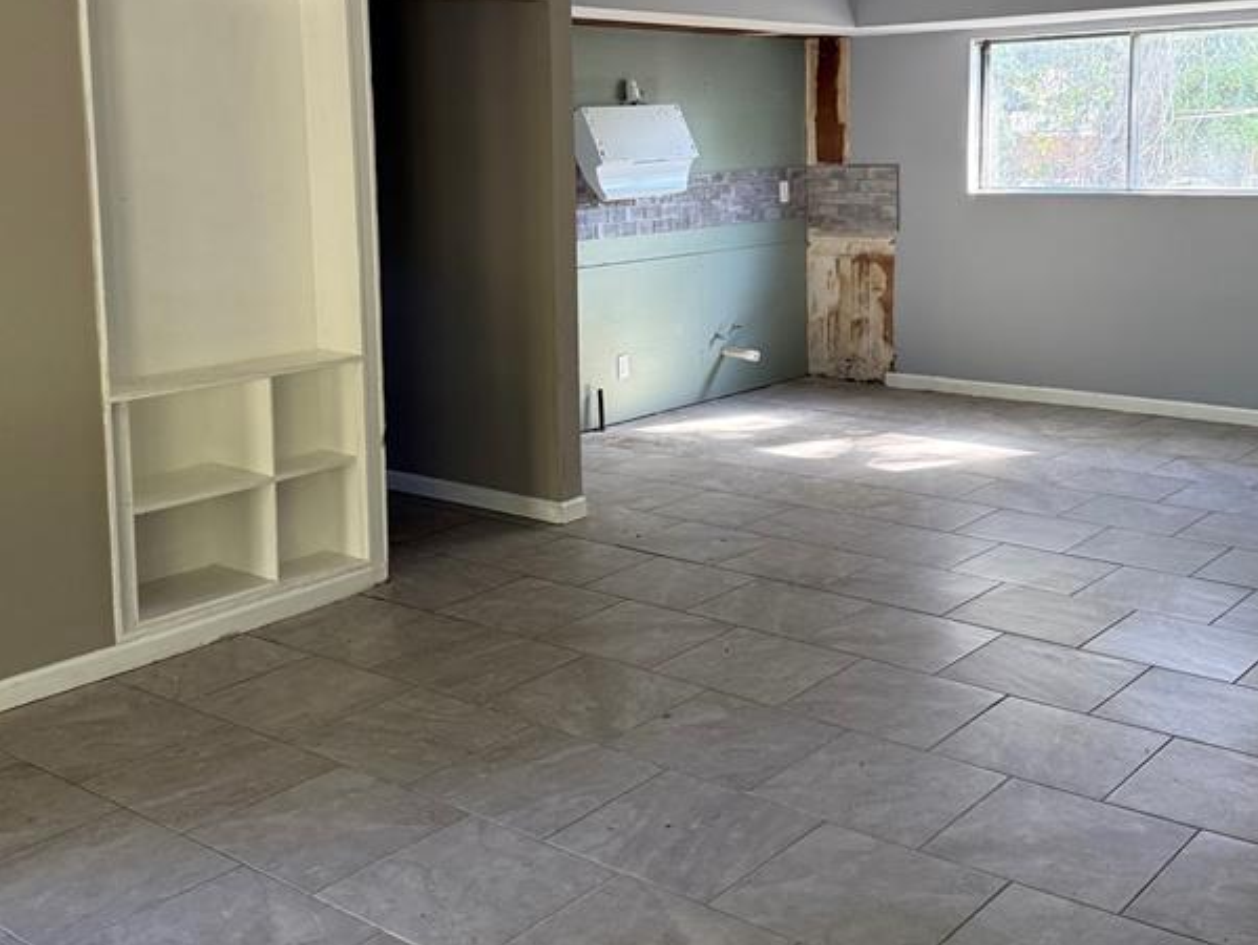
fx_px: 1491
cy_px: 290
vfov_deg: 34.7
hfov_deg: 45.7
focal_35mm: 41
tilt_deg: -5.0
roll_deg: +0.7
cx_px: 670
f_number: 1.78
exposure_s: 1/96
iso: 200
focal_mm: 6.76
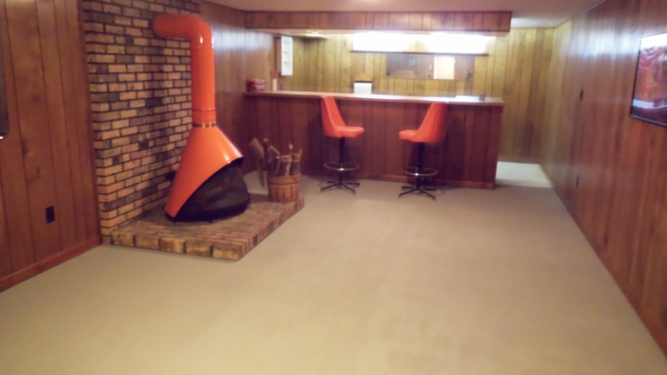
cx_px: 332
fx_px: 495
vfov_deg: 41.5
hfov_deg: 67.9
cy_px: 175
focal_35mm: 28
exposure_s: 1/13
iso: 3200
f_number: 3.5
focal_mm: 4.5
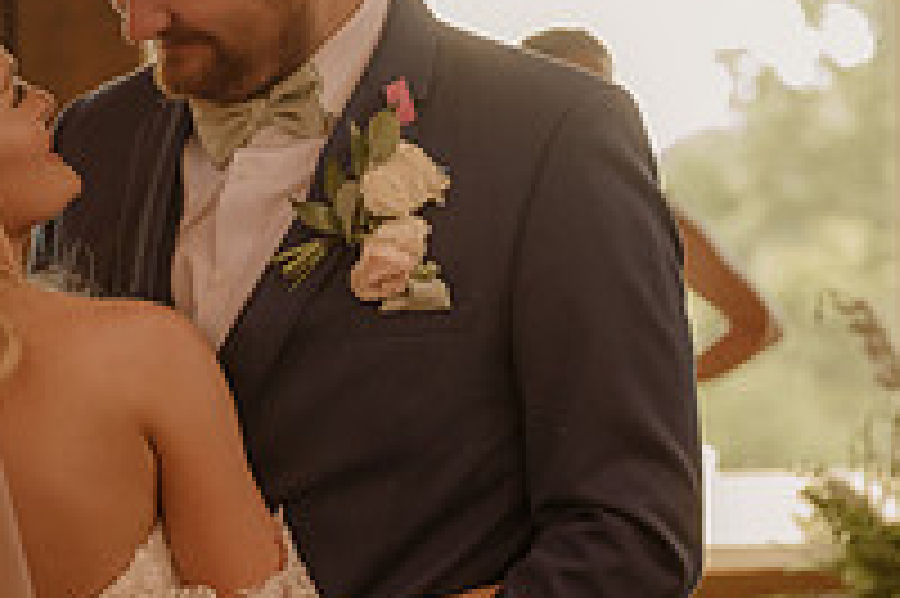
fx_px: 4496
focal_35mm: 180
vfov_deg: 7.6
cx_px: 72
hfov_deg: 11.4
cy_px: 587
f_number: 2.8
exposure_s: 1/250
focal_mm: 62
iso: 1000
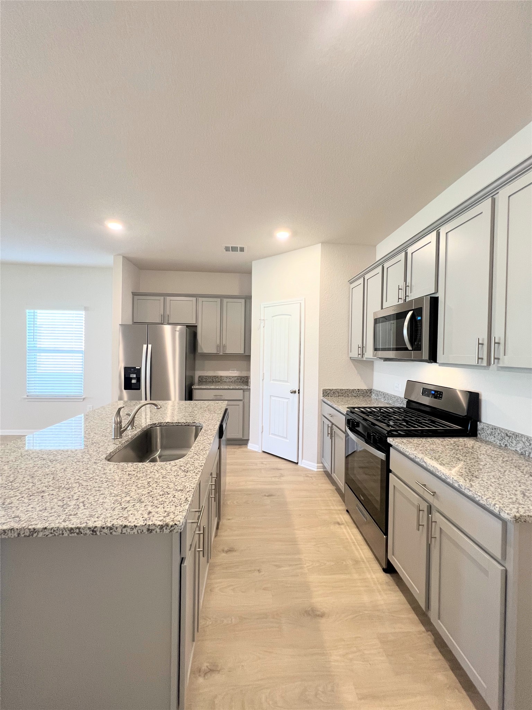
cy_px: 355
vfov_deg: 106.2
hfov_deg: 89.9
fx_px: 266
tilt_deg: -0.1
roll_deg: -1.4
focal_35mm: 13
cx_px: 266
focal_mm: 1.57
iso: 160
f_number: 1.8
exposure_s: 1/60
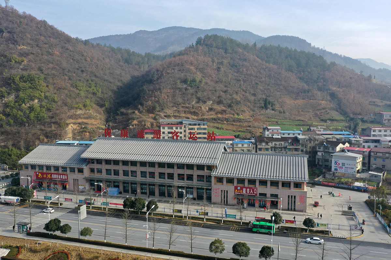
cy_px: 130
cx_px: 196
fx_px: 304
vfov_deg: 46.4
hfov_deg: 65.5
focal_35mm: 28
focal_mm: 10.26
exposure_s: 1/240
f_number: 6.3
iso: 100
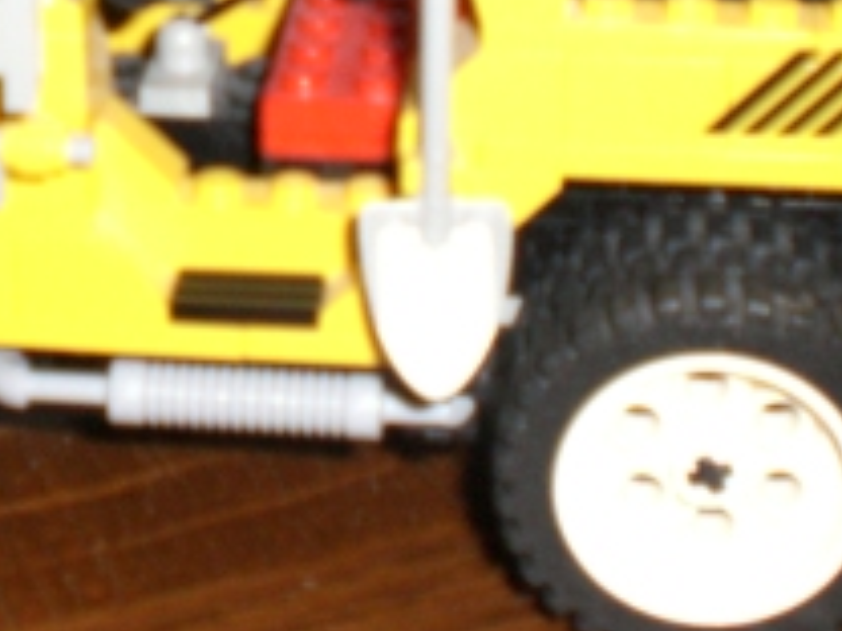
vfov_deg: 12.5
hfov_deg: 16.7
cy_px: -40
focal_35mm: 117
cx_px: 166
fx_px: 2846
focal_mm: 6.3
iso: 200
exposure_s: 1/60
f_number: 3.1
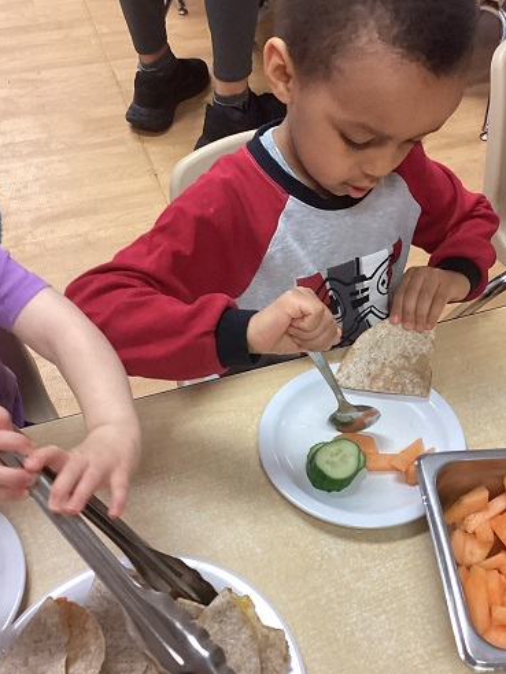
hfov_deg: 34.3
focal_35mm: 42
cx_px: 291
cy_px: 347
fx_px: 819
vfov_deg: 44.8
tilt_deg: -46.5
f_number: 2.4
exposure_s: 1/60
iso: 250
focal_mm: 3.3
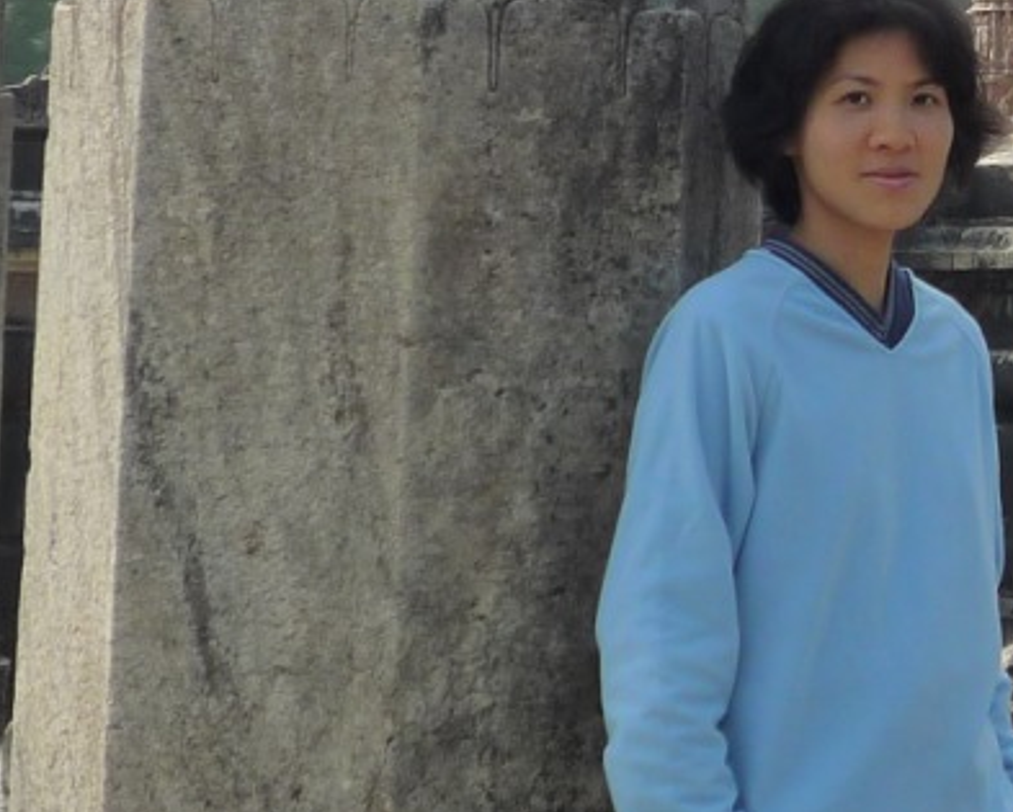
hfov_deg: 14.5
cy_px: -137
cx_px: 1237
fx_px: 3840
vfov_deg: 11.8
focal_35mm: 128
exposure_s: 1/800
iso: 160
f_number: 3.8
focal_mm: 6.3
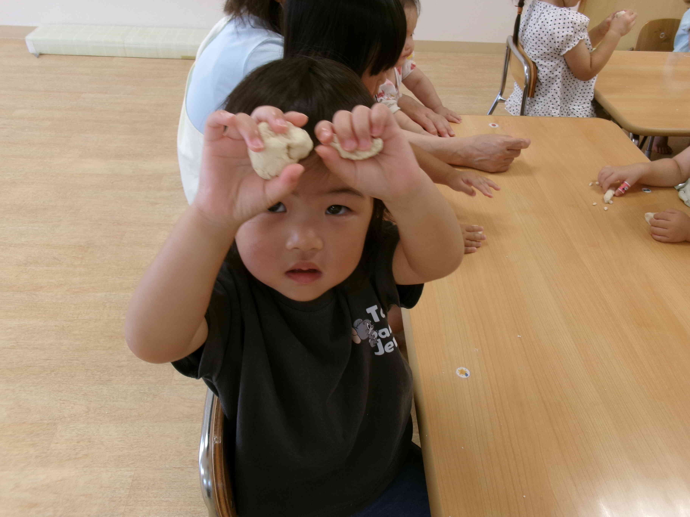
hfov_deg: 63.4
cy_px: 258
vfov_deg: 49.7
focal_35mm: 28
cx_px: 345
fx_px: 558
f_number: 3.9
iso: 100
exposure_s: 1/38
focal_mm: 5.1
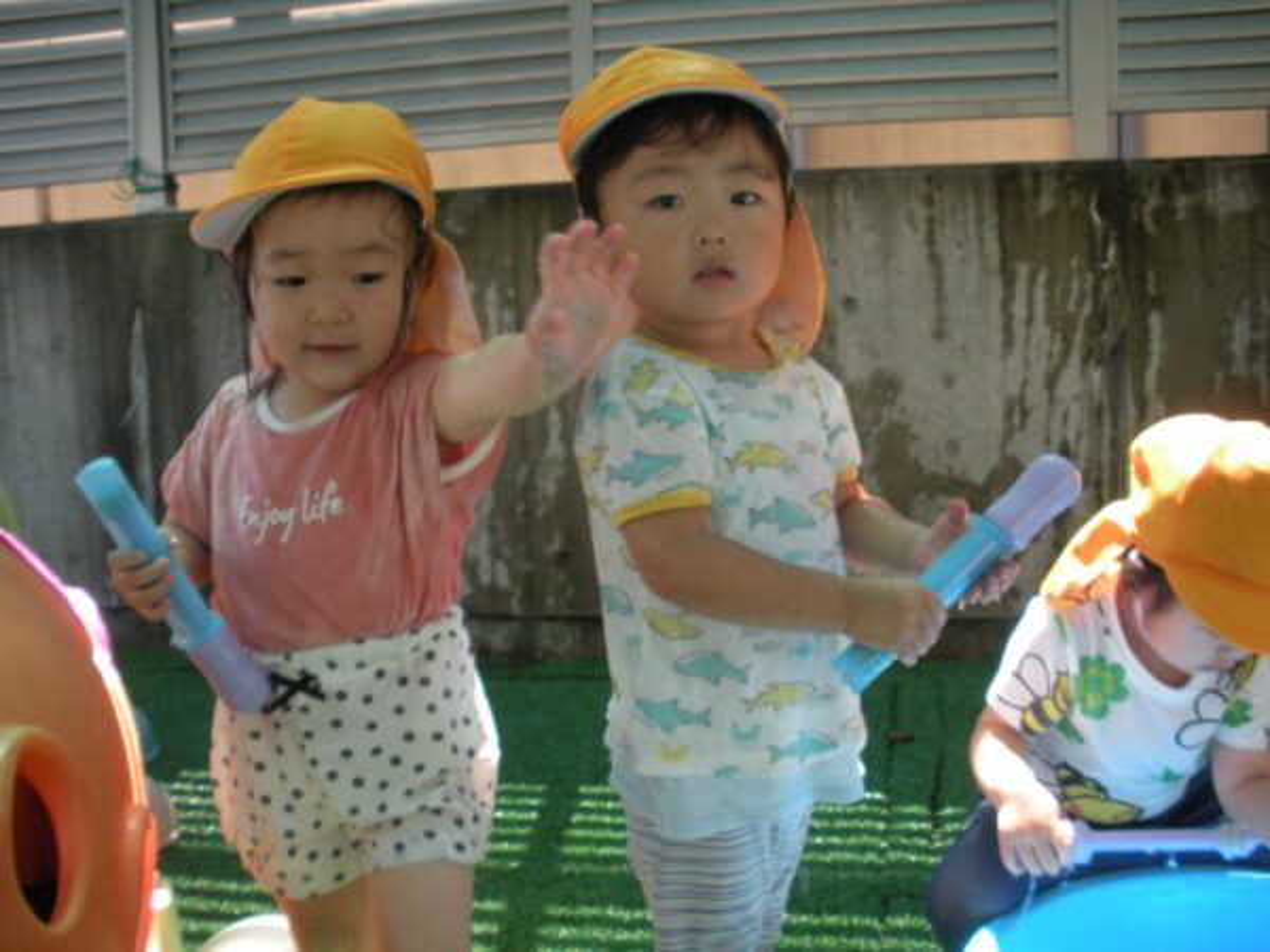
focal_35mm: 35
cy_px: 476
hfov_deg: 52.6
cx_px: 635
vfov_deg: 40.7
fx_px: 1284
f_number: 3.5
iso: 64
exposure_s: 1/93.2
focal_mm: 6.3
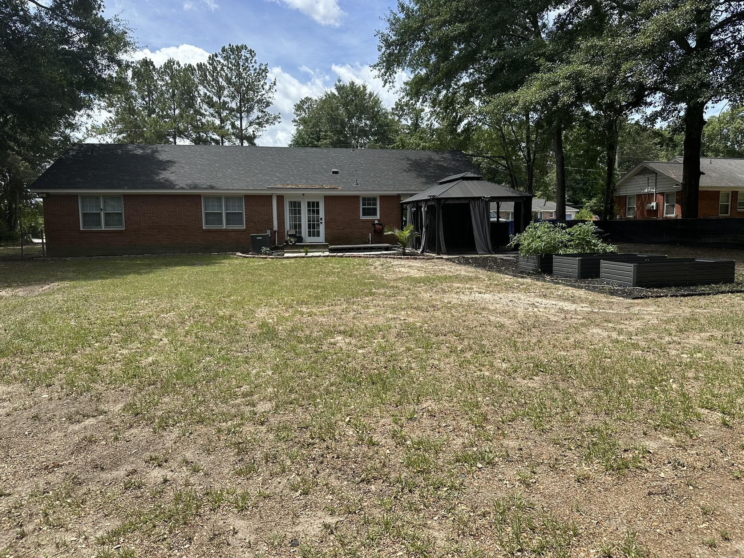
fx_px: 516
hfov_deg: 71.6
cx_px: 372
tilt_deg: -8.1
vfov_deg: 56.8
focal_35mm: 24
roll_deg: -0.1
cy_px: 279
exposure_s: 1/3472
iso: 80
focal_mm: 6.86
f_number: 1.78
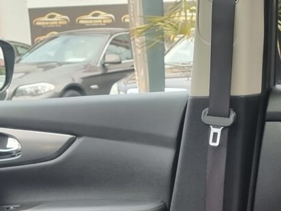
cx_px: 159
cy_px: 408
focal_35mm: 93
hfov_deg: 21.1
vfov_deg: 13.8
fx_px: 755
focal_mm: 6.7
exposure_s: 1/100
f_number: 1.8
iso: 250
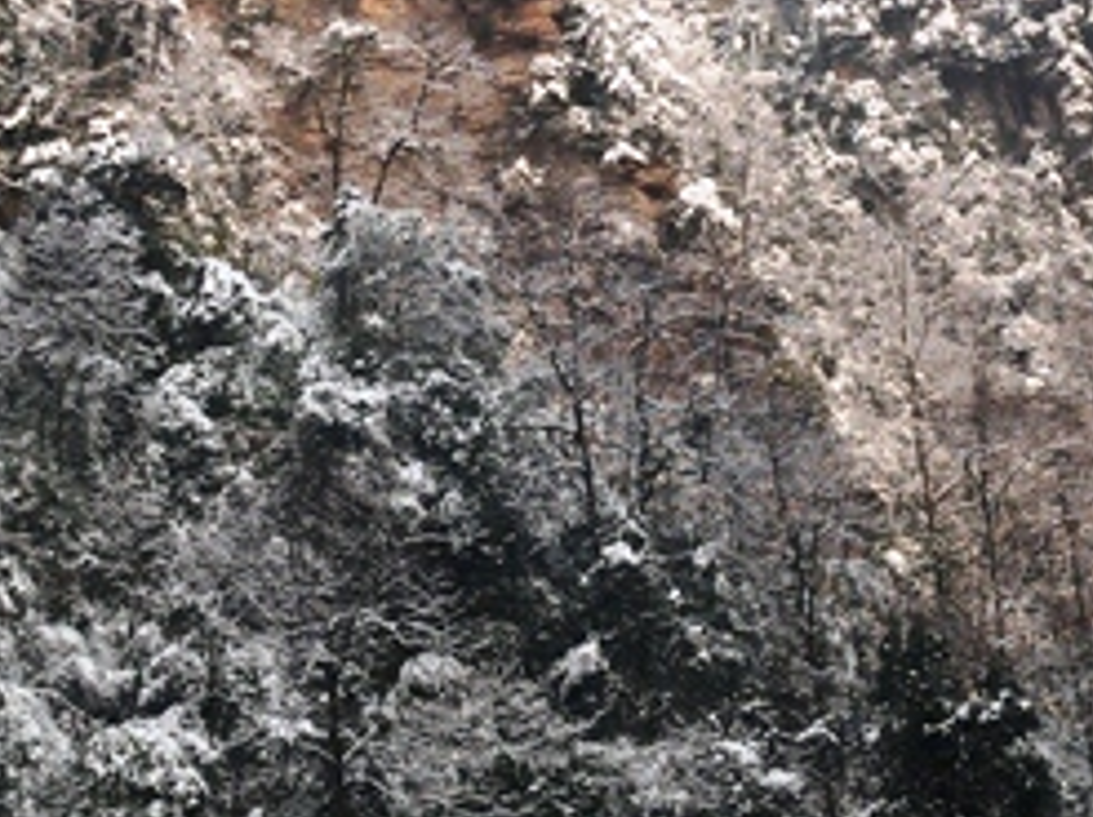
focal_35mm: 86
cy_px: 33
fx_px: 2721
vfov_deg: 16.8
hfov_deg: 22.7
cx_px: 684
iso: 200
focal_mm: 23
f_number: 5.6
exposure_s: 1/320
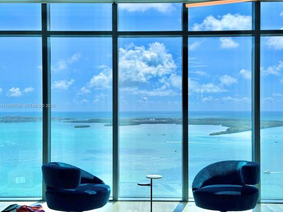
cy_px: 106
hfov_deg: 38.9
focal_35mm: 49
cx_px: 143
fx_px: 400
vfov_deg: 29.7
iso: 64
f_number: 1.78
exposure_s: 1/4329
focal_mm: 6.76
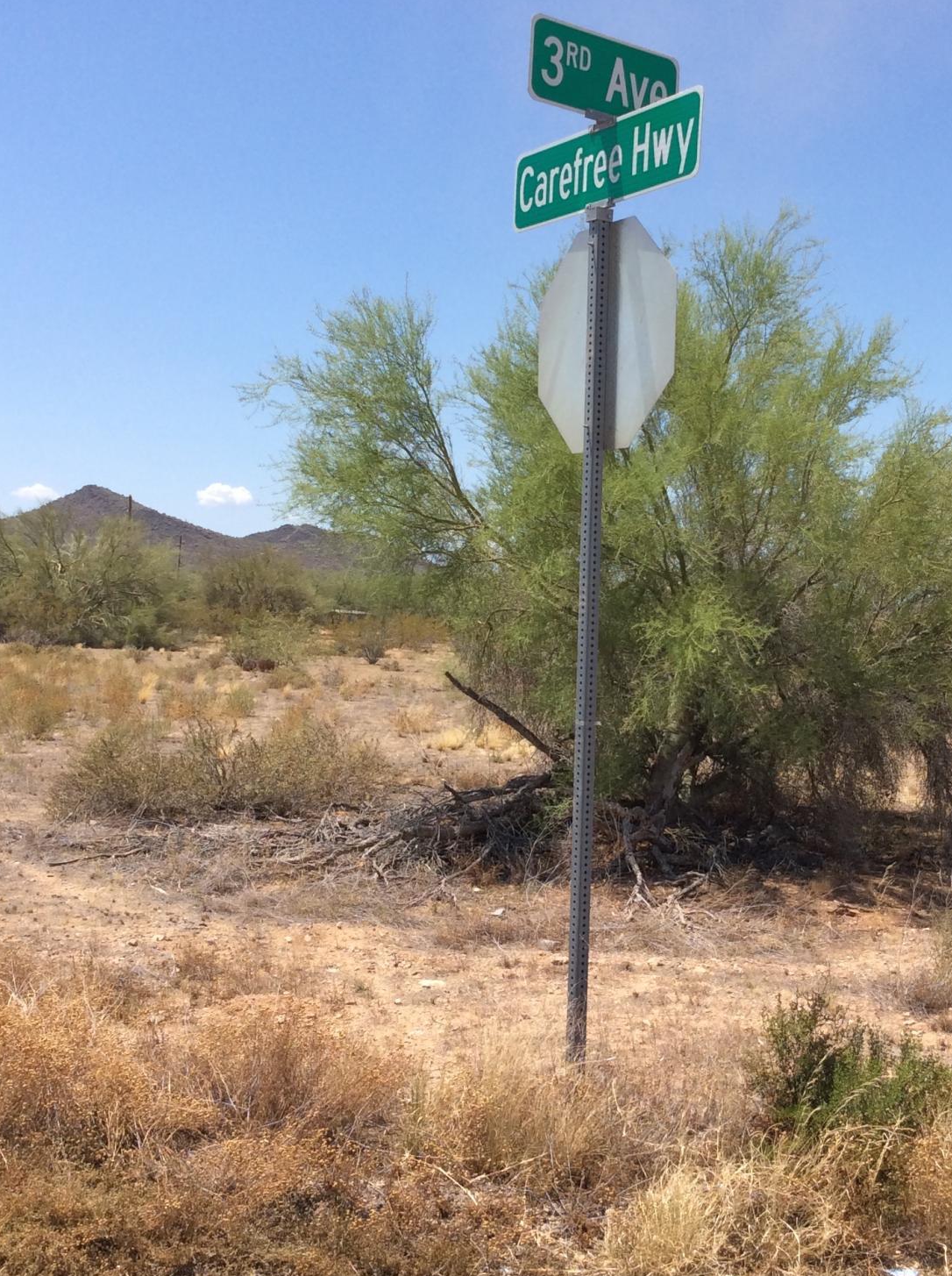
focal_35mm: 44
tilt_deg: +0.8
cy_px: 619
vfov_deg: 43.0
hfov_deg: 32.6
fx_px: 1618
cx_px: 610
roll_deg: -2.2
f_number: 2.4
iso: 32
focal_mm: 3.3
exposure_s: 1/1362
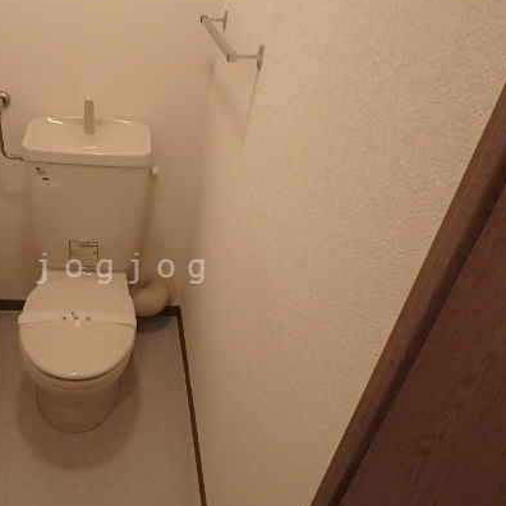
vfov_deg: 54.0
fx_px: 496
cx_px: 124
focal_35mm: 30
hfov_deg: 51.6
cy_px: 268
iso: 320
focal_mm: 3.7
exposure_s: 1/30
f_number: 3.5
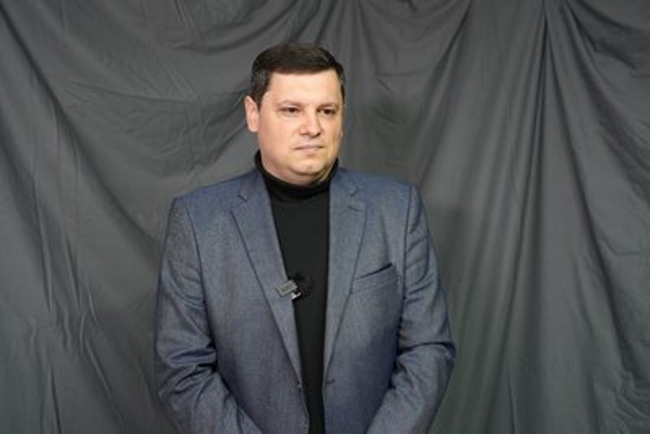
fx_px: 704
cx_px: 325
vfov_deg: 34.2
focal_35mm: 39
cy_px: 217
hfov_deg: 49.5
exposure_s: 1/160
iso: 2000
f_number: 4
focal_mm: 39
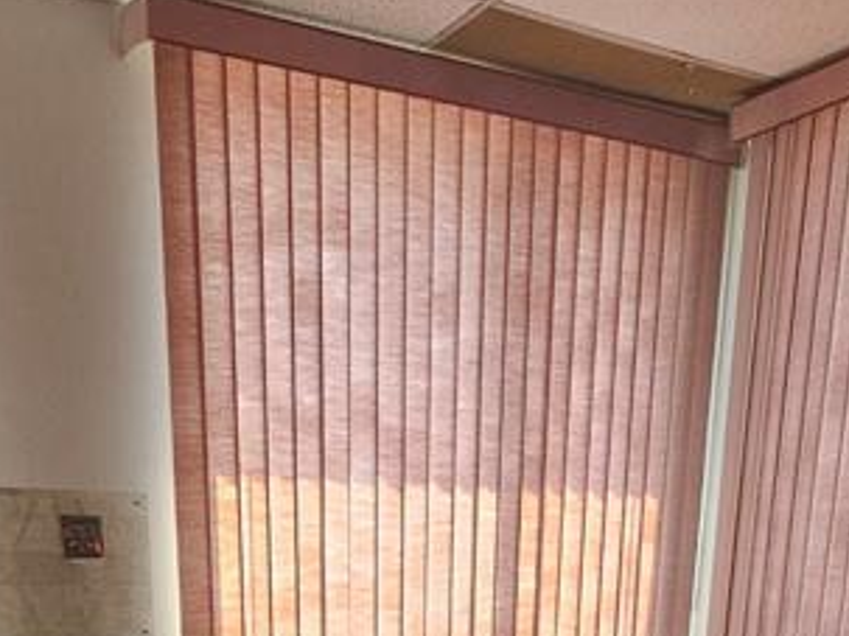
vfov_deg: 24.8
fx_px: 1079
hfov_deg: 43.0
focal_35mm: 44
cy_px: 969
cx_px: 420
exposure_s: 1/77.4
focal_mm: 2.2
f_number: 2.2
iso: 100
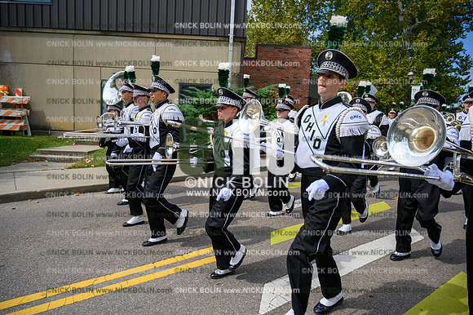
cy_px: 158
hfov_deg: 73.8
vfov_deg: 53.1
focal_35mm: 24
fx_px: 315
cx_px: 236
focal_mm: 24
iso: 100
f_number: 4
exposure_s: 1/1250
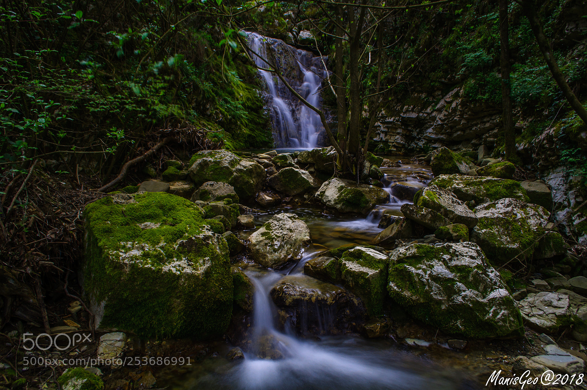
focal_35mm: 27
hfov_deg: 67.4
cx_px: 294
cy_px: 195
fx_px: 440
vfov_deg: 47.8
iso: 200
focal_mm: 18
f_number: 7.1
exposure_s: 2.5
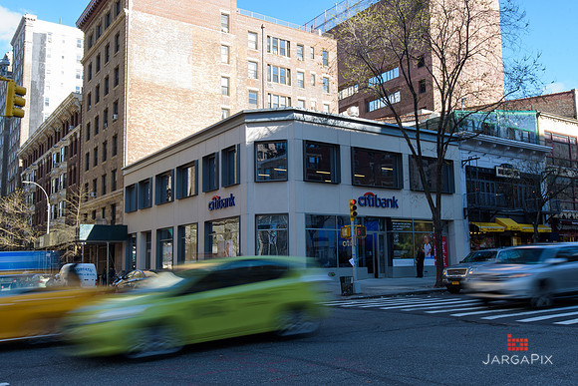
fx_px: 562
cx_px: 289
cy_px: 193
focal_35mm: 35
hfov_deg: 54.4
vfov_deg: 37.9
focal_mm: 35
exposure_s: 1/6
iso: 50
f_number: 16
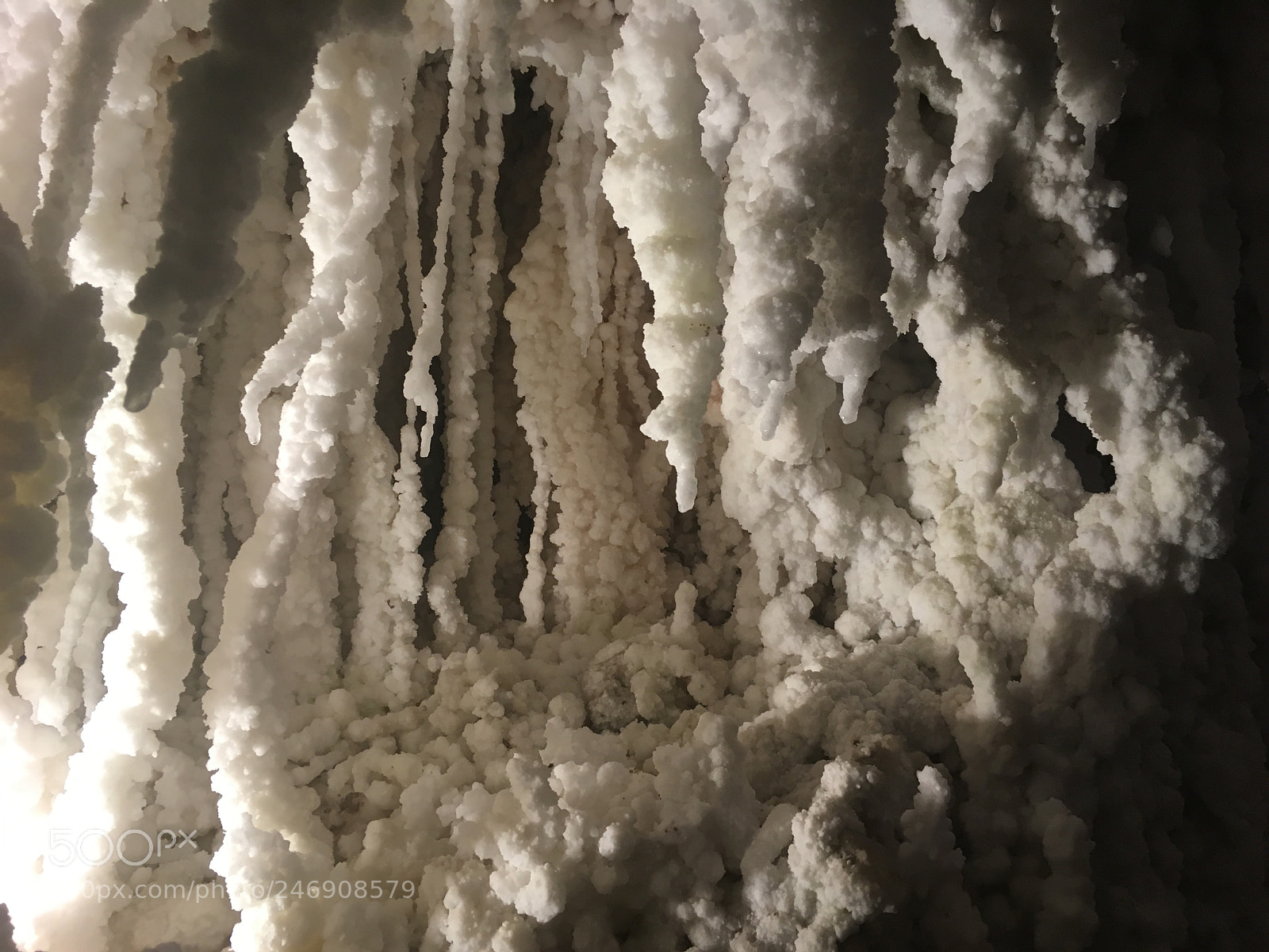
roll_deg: -2.4
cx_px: 634
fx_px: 1063
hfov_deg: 61.7
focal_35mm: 29
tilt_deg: -1.5
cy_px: 476
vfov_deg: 48.2
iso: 80
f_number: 2.2
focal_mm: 4.15
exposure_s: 1/33
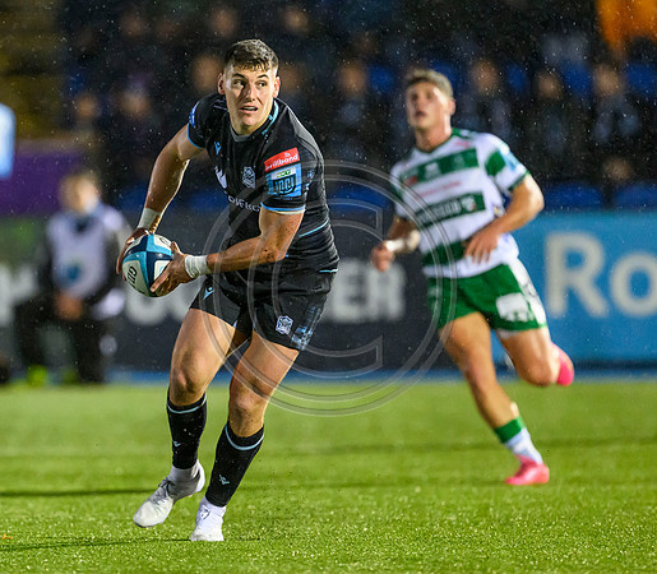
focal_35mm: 648
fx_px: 13064
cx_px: 223
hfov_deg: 2.9
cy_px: 277
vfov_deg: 2.5
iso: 8000
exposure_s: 1/1000
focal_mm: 400
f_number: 3.2
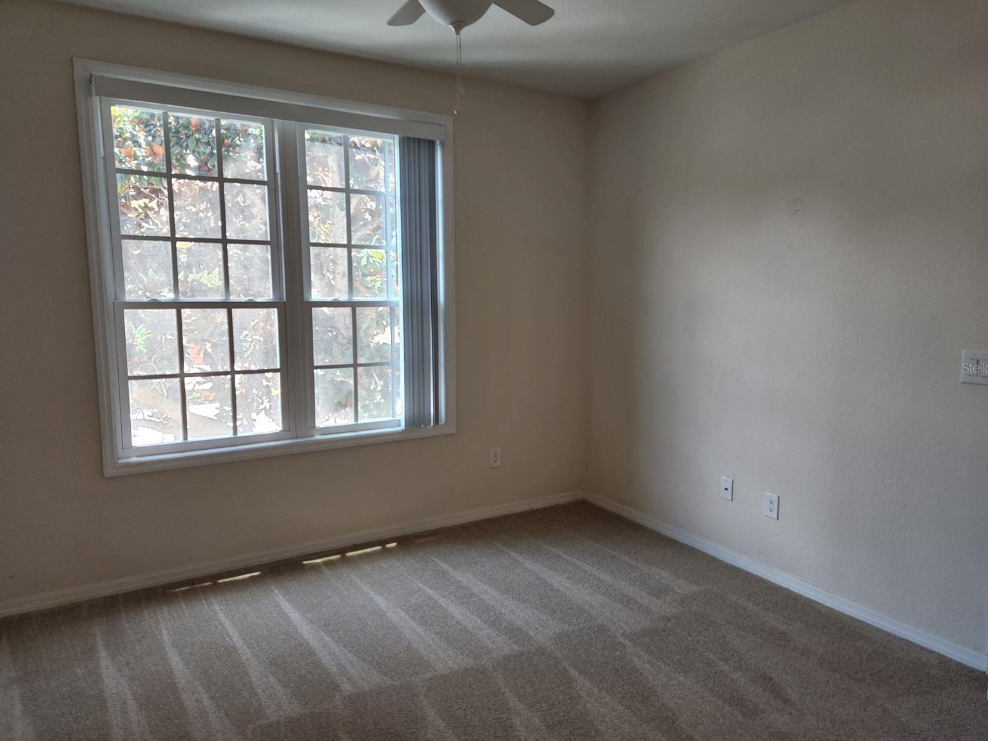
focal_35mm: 24
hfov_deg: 71.6
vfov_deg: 56.8
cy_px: 367
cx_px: 507
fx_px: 685
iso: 125
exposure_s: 1/120
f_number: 1.8
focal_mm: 5.4
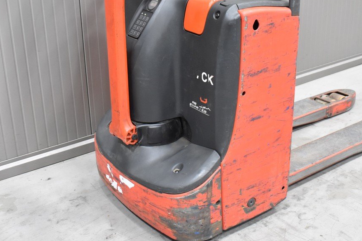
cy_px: 101
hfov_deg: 39.6
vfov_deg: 27.0
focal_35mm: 50
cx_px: 193
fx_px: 503
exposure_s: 1/25
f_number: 5
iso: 1600
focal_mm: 24
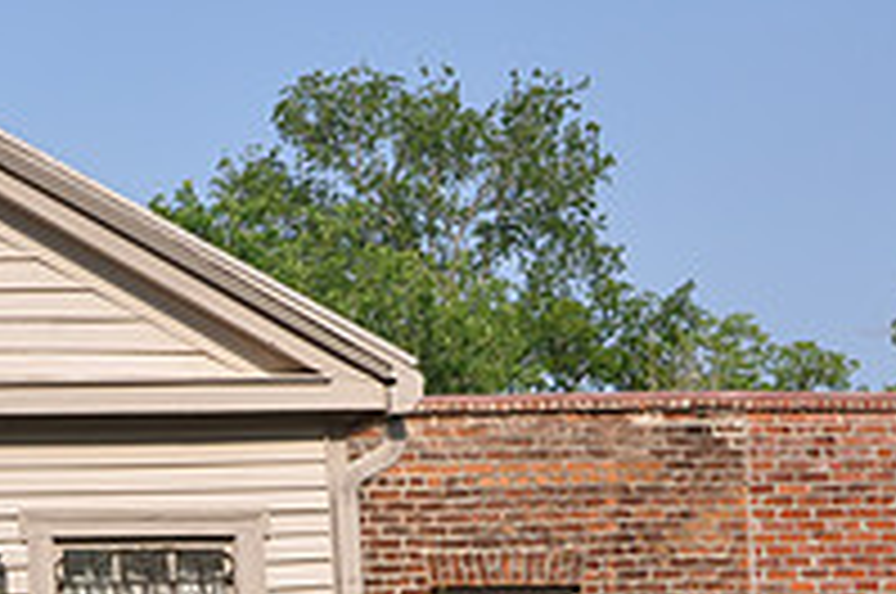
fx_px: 2609
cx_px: -180
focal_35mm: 105
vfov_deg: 12.8
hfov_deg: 18.5
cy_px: 646
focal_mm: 24
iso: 200
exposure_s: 1/320
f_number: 8
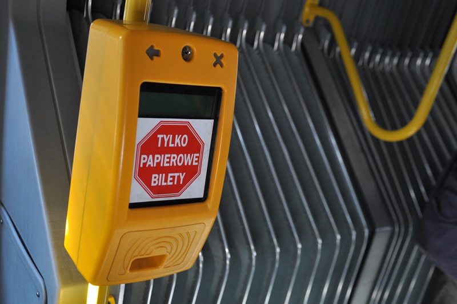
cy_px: 152
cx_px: 228
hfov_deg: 57.3
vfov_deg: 39.9
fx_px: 418
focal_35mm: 33
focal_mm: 22
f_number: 4
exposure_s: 1/15
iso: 400
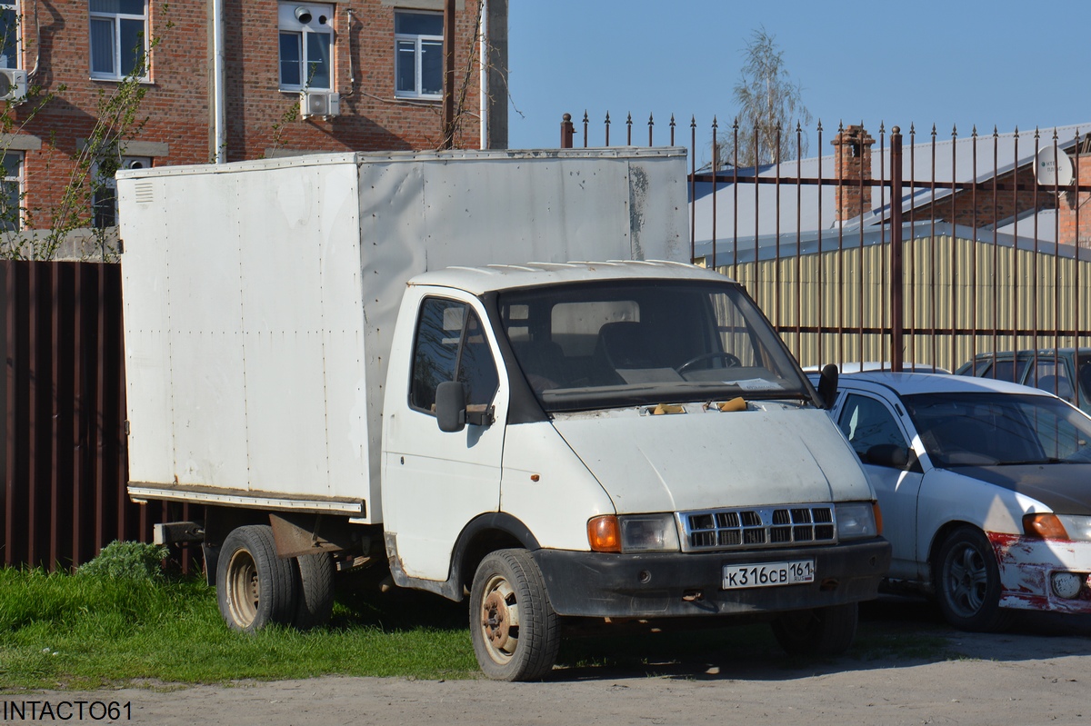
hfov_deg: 18.2
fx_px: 3408
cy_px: 363
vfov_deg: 12.2
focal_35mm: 112
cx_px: 546
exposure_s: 1/320
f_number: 9
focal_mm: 75
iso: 100
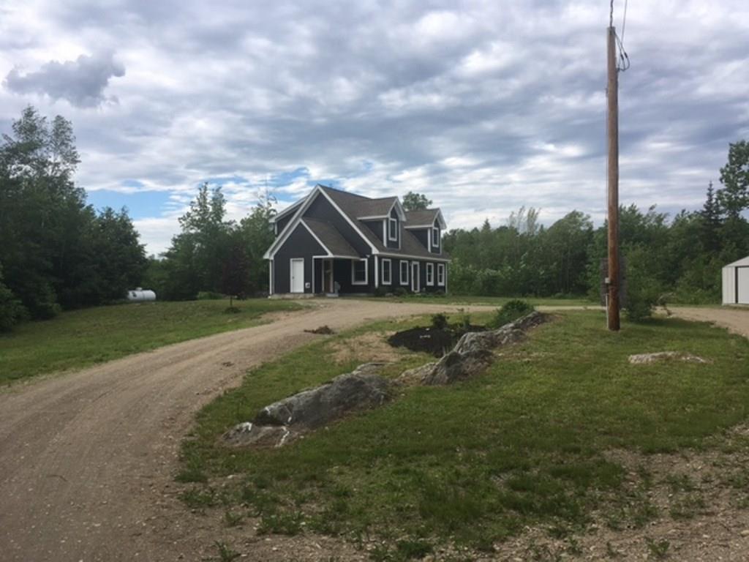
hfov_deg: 61.7
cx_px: 374
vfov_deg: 48.2
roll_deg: +0.1
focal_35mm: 29
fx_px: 627
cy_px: 281
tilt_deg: +1.2
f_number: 2.2
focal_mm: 4.15
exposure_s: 1/962
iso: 25
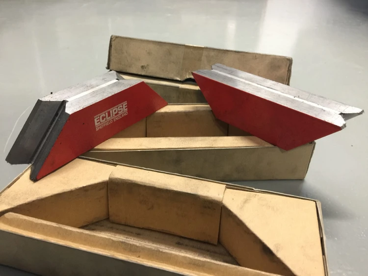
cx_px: 184
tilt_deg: -33.8
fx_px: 308
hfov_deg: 61.6
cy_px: 138
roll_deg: -1.5
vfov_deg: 48.3
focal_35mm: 29
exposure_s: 1/15
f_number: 2.2
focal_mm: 4.15
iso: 100
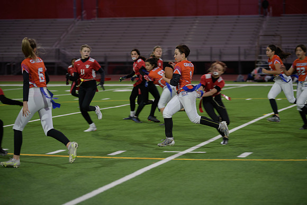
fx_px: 1024
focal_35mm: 120
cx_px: 154
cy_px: 102
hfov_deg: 17.1
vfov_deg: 11.4
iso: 400
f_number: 2.8
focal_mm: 120
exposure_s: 1/200
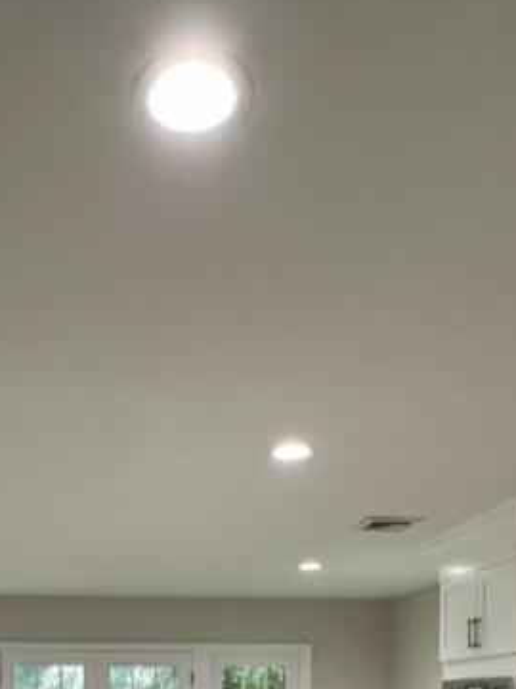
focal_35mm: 37
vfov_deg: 41.8
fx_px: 735
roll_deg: +0.2
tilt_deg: -2.2
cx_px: 145
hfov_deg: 37.9
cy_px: 724
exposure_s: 1/120
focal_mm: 1.57
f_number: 1.8
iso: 200
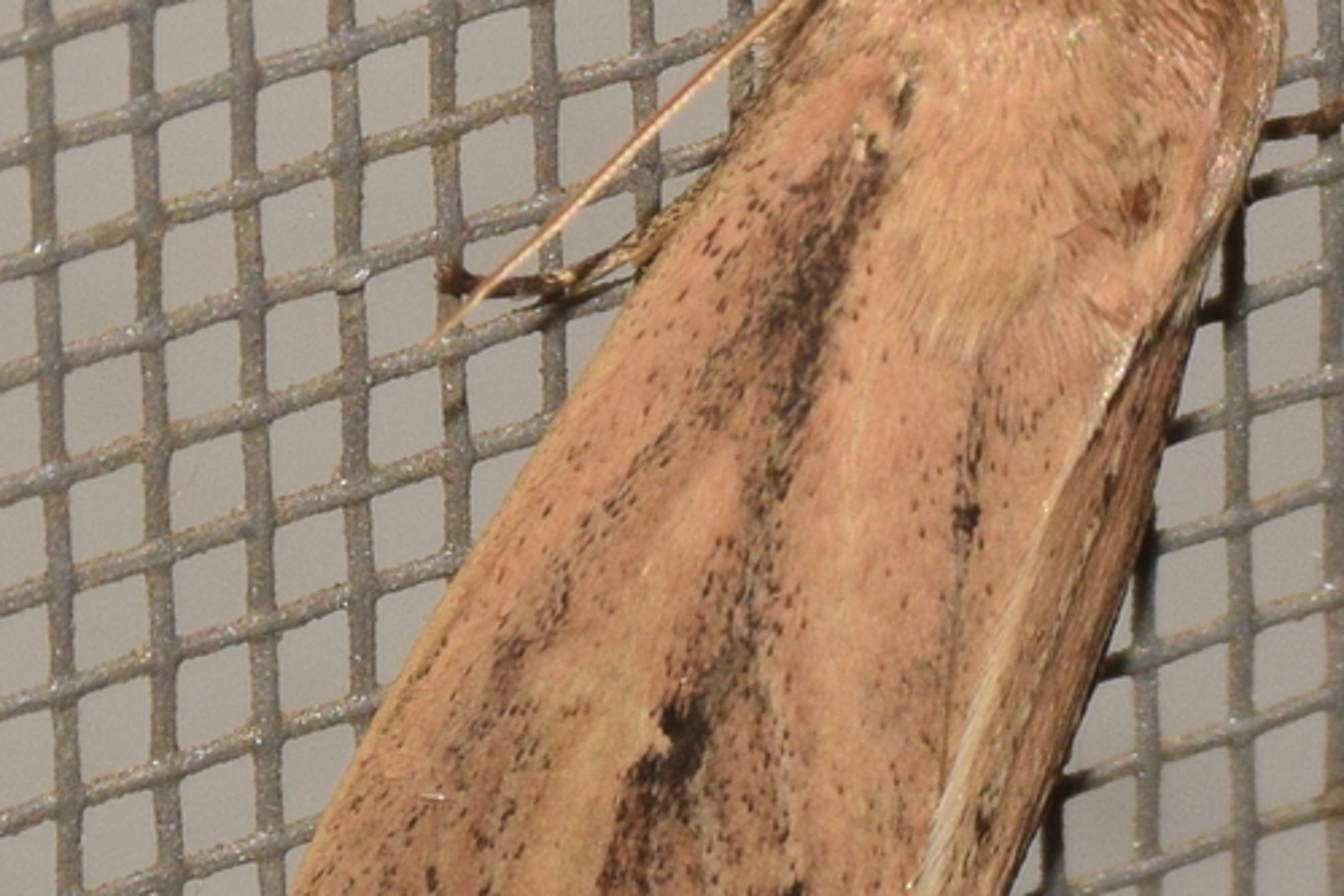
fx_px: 15086
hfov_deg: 5.1
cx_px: 838
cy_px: 441
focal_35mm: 404
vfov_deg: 3.4
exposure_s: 1/200
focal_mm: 140
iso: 400
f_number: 14
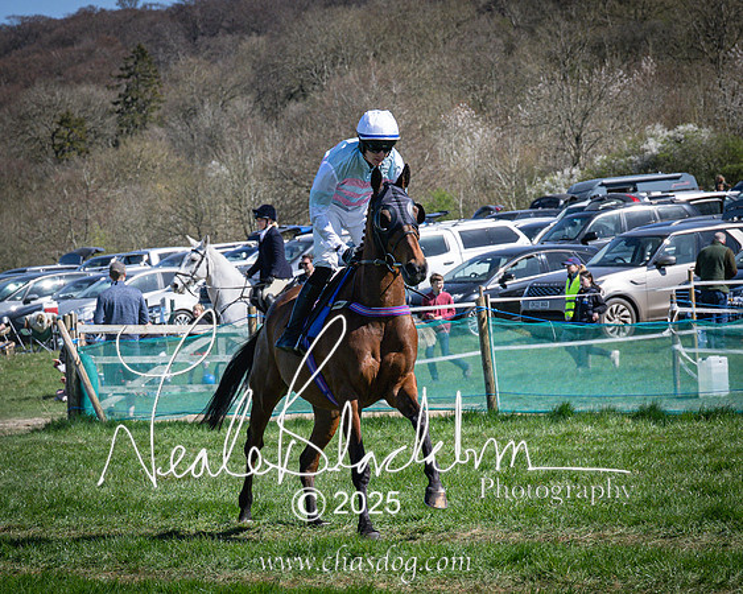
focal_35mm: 209
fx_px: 4592
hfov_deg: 9.2
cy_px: 349
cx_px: 324
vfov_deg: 7.4
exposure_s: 1/2000
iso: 320
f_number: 5
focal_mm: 74
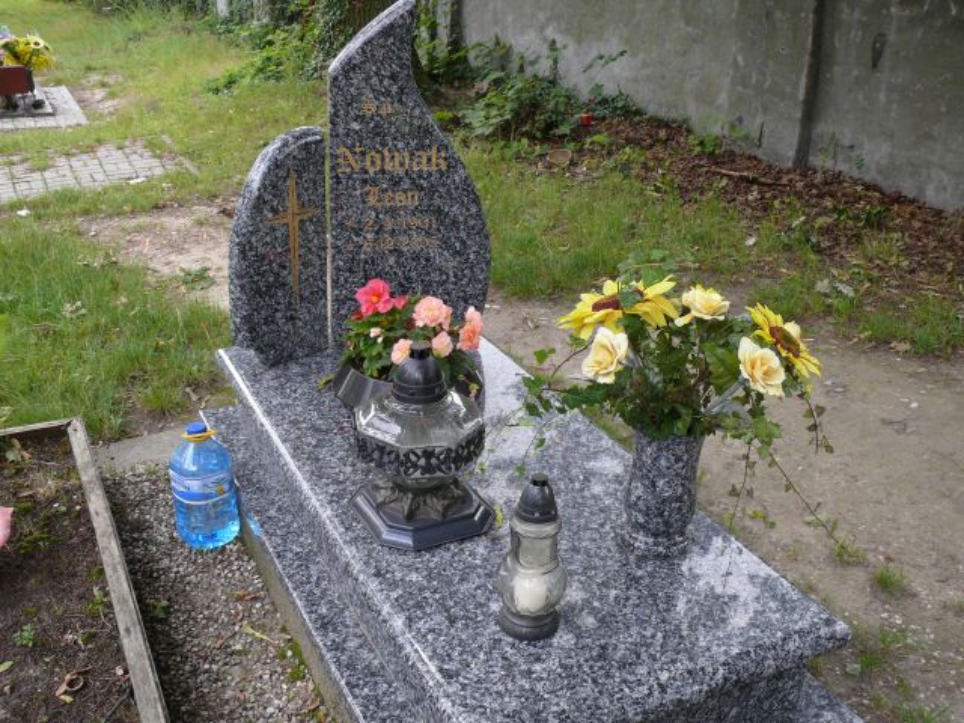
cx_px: 482
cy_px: 362
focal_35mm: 35
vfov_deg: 40.7
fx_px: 975
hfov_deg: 52.6
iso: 100
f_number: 3.2
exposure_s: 1/125
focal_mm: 7.4
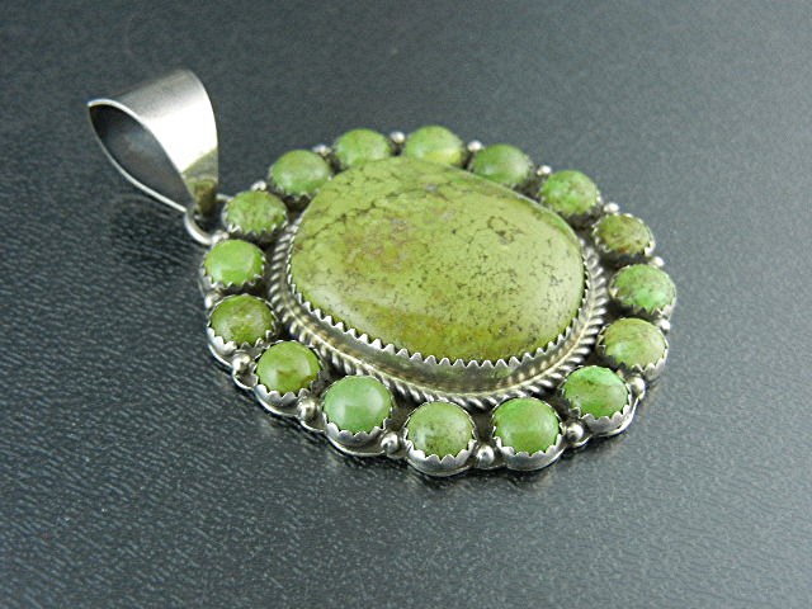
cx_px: 406
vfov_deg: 24.8
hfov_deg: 32.7
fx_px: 1384
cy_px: 304
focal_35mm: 59
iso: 400
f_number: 4
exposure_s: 1/17.5
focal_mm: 10.6
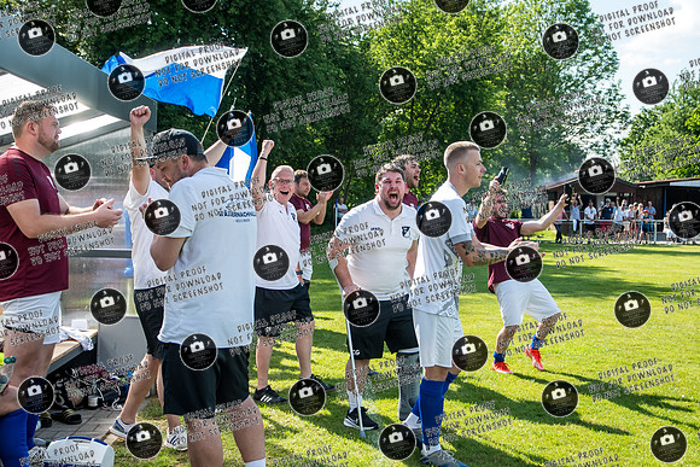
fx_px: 941
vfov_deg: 27.9
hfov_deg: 40.8
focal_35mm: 48
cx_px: 368
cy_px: 222
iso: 220
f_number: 4
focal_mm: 31
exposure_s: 1/1000
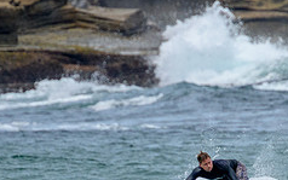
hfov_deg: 0.9
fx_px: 18689
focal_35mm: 2380
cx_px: 194
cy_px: 181
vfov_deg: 0.6
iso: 1000
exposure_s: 1/2000
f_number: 11
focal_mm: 800
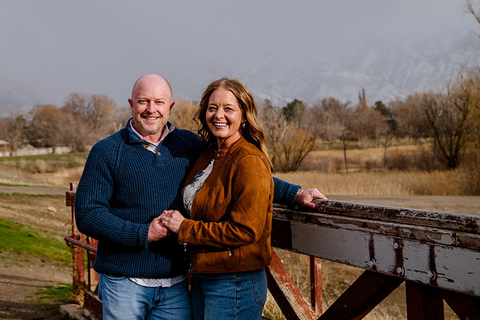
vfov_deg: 22.6
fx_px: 798
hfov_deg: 33.4
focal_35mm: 60
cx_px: 204
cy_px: 136
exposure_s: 1/500
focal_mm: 52
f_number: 5.6
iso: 250
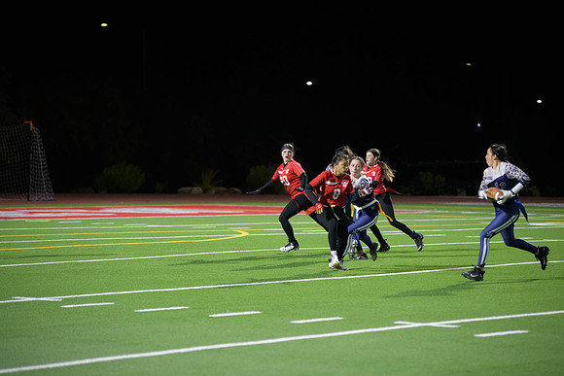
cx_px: 282
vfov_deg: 10.2
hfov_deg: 15.2
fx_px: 2115
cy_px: 188
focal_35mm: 135
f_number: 2.8
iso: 4000
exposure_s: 1/640
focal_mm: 135
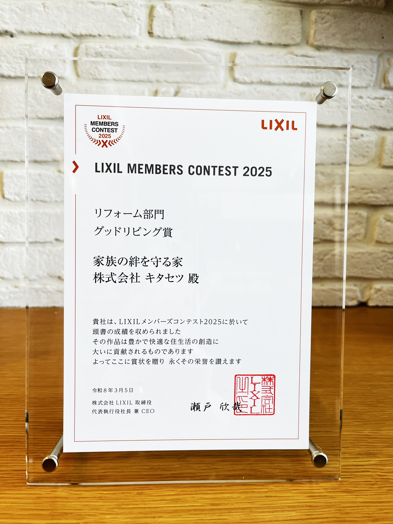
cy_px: 262
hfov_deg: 53.1
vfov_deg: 67.3
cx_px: 196
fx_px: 394
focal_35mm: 26
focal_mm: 5.1
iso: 100
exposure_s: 1/100
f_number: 1.6
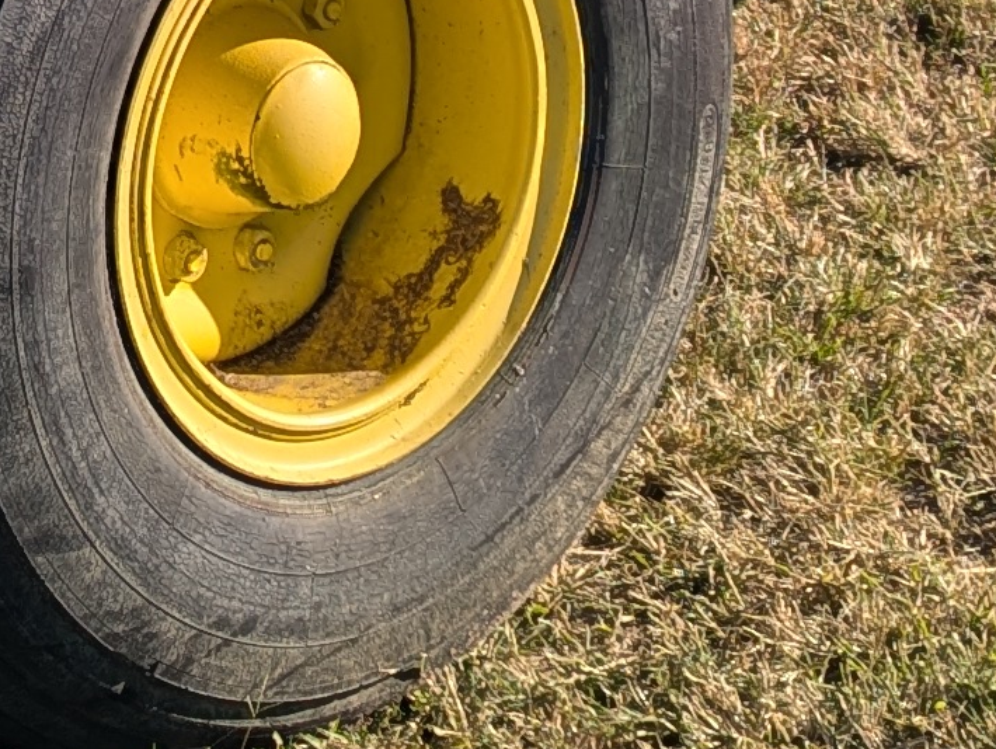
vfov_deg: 9.8
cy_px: -850
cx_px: -149
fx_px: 3975
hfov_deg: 13.9
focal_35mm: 138
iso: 41
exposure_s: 1/1742
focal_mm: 6.81
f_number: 1.85
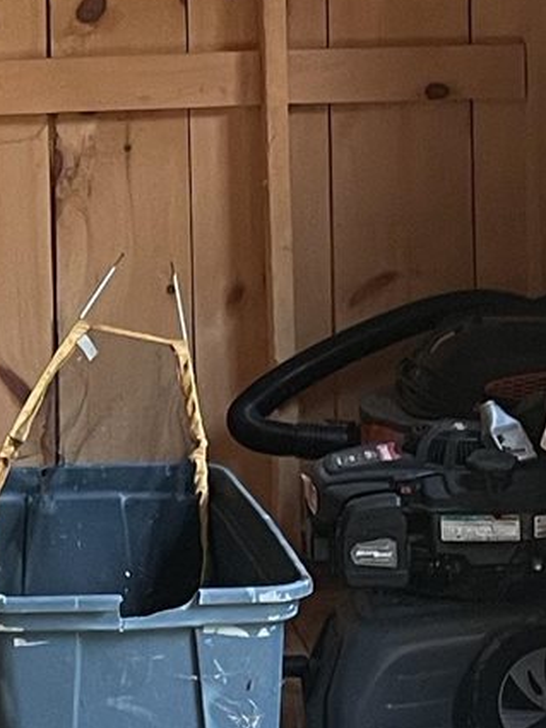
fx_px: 2964
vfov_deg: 13.8
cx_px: -296
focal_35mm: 141
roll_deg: +0.3
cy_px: -26
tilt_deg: +0.2
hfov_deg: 10.2
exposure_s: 1/71
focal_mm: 4.2
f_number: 1.6
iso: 125
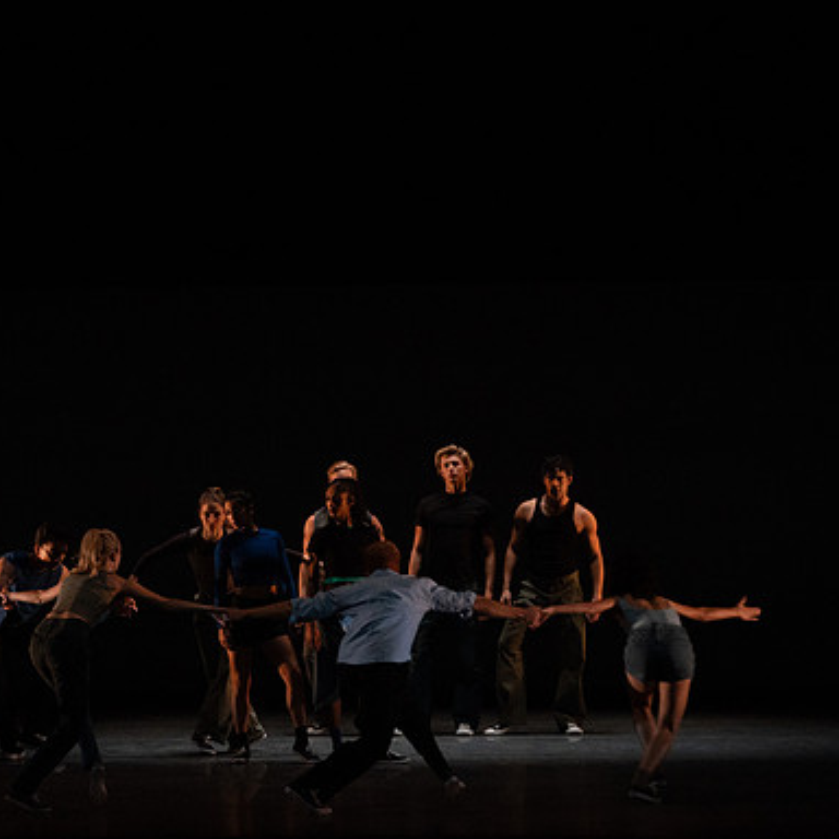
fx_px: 4607
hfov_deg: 10.4
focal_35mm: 168
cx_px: 234
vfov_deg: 10.4
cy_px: 421
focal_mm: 131
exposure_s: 1/400
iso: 8000
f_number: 5
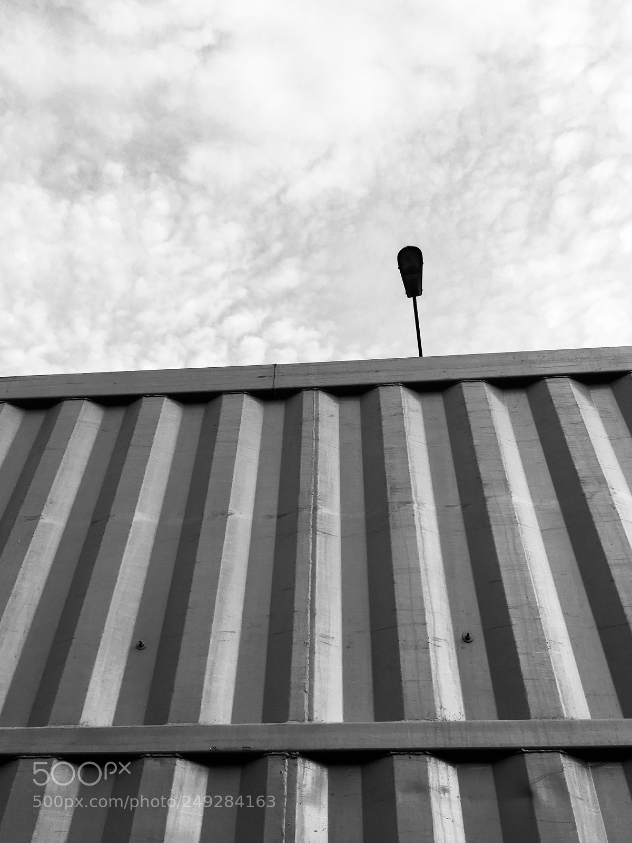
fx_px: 706
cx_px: 316
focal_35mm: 29
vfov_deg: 61.7
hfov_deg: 48.2
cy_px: 422
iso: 25
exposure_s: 1/209
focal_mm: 4.15
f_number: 2.2
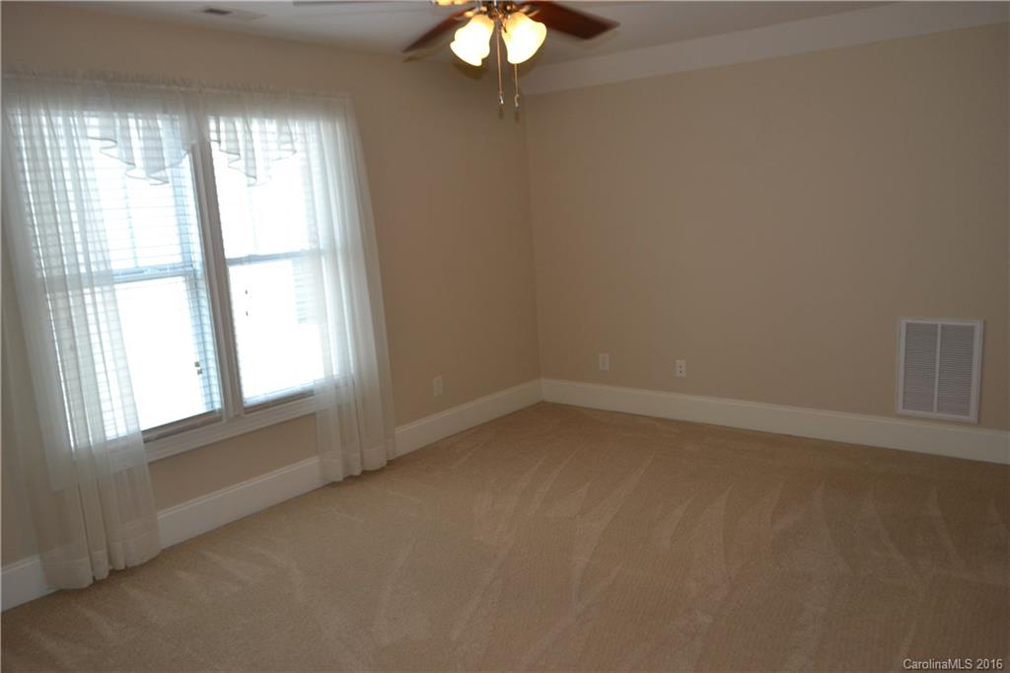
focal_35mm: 27
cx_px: 505
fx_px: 757
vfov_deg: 47.9
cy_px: 336
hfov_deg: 67.4
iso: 400
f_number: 4
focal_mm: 18
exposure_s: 1/125
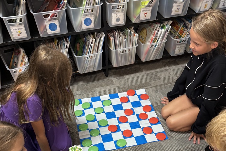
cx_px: 123
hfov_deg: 51.8
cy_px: 161
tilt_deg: -53.1
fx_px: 232
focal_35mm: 37
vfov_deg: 32.2
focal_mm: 6.76
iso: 160
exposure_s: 1/60
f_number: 1.78
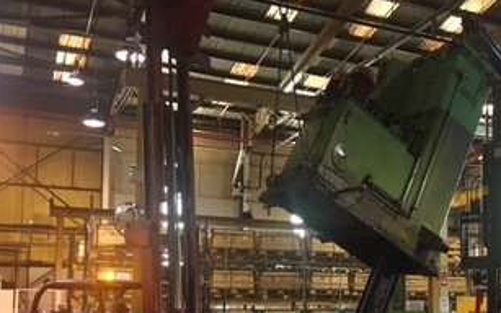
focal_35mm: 50
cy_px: 249
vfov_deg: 25.4
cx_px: 351
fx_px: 683
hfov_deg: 39.6
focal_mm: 4.15
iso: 200
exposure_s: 1/33
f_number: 2.2
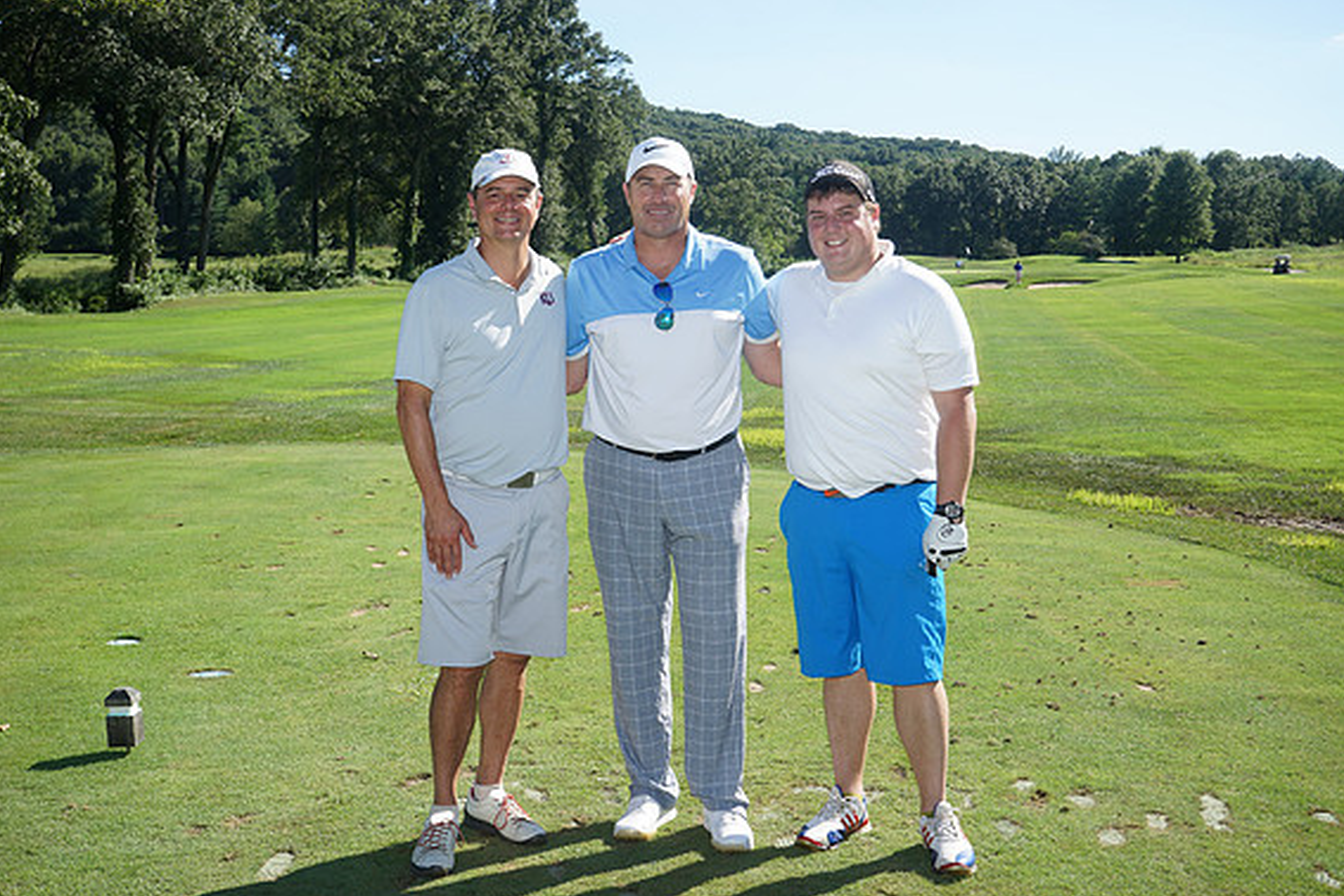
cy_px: 454
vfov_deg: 31.2
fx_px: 1605
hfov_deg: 45.4
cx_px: 661
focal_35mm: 43
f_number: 8
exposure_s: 1/160
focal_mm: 42
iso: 100
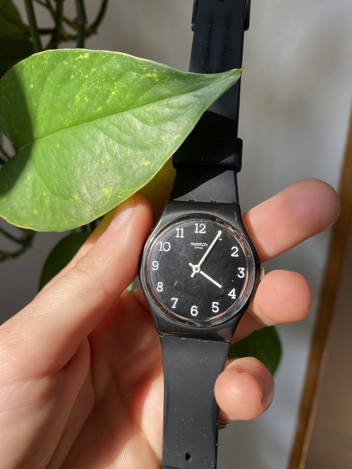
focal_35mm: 25
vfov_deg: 69.4
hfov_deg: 54.9
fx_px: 339
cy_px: 234
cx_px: 176
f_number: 1.8
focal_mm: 4.25
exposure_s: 1/122
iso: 40
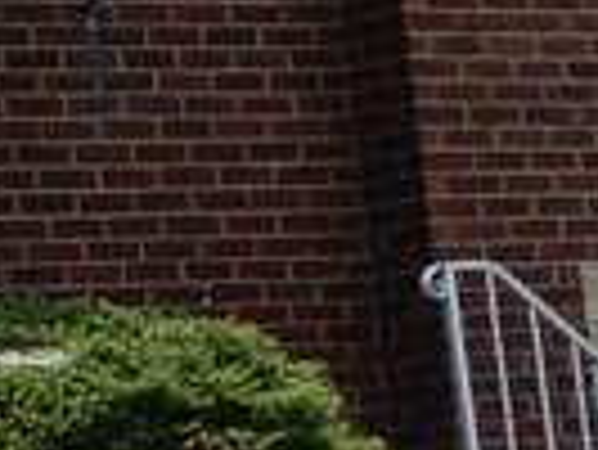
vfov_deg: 5.3
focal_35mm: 277
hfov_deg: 7.0
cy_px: -441
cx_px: -463
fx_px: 4790
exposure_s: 1/800
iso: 125
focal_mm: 6.4
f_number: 4
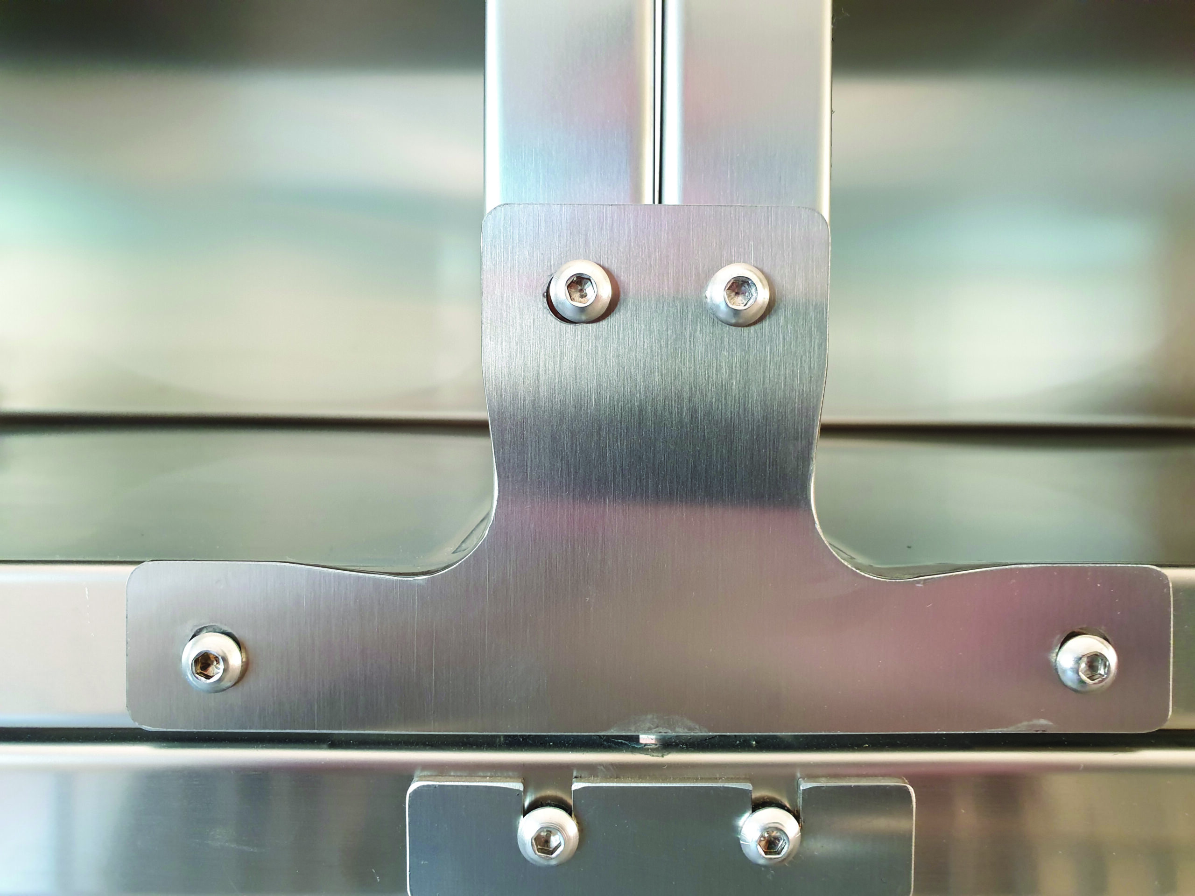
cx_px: 598
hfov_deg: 67.3
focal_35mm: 26
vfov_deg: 53.1
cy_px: 448
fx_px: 898
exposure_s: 1/28
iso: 250
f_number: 2.4
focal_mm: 4.3
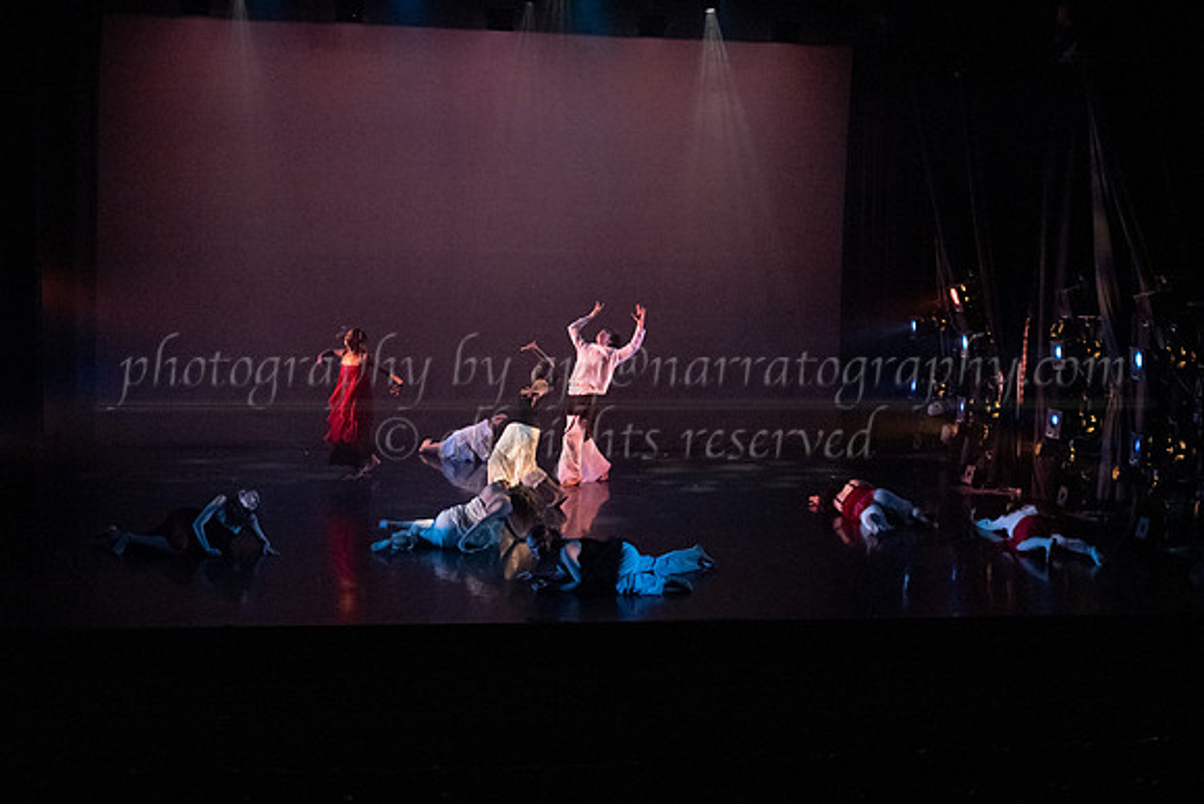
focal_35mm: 50
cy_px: 400
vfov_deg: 27.0
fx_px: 1672
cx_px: 709
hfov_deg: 39.5
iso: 5000
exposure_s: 1/400
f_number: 2.8
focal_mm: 42
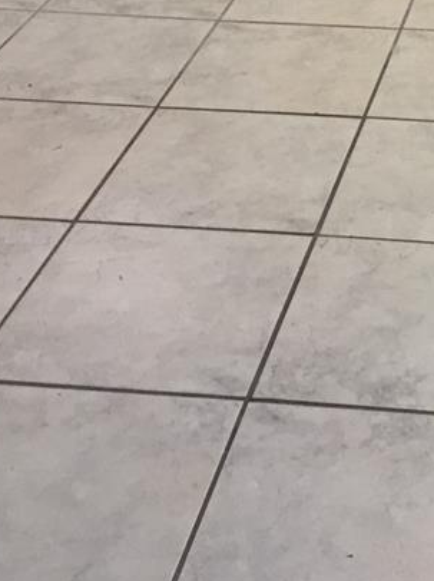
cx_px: 533
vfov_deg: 20.3
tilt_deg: -13.5
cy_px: -228
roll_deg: -0.7
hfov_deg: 16.4
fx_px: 1440
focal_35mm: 86
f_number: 2.2
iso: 40
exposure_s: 1/30
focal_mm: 4.15
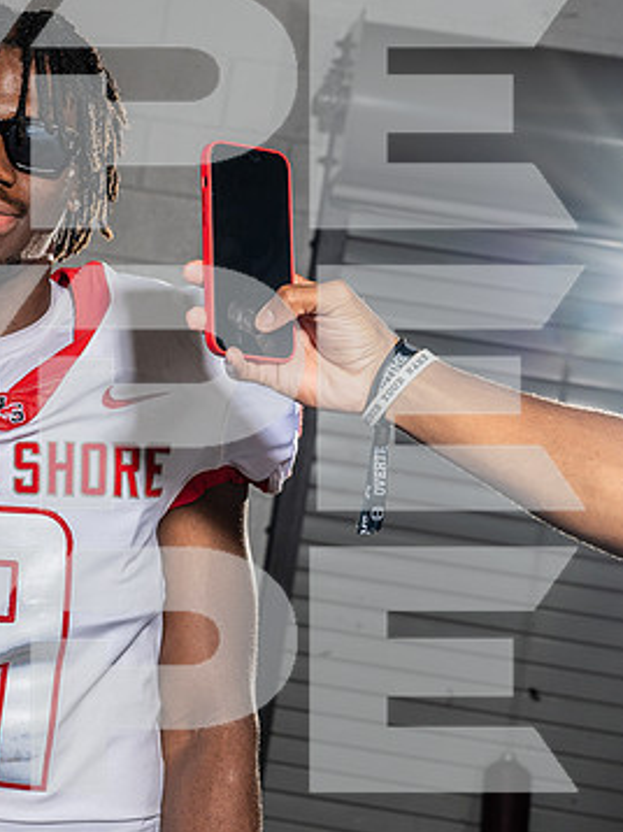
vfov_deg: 21.3
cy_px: 389
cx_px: -7
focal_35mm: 92
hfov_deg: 15.7
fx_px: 2210
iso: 320
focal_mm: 59
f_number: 8
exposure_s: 1/250
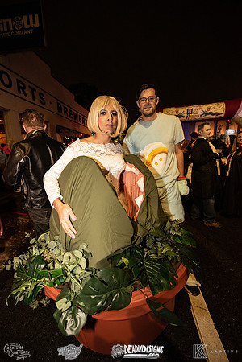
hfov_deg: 81.2
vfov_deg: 104.3
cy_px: 181
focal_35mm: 14
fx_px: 141
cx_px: 121
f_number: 3.5
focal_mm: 14
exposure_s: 1/80
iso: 2000
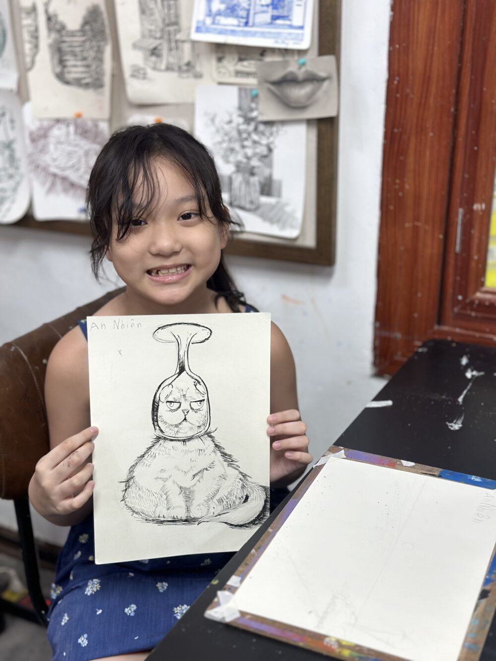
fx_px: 917
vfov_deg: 39.7
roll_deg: -0.3
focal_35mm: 48
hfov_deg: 30.3
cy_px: 330
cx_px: 248
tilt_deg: -22.0
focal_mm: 6.86
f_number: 1.78
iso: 100
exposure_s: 1/100
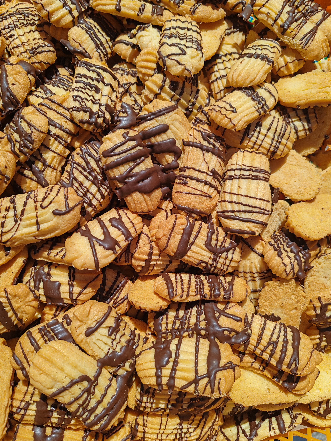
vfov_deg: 65.3
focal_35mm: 27
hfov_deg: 51.4
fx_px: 344
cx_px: 166
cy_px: 220
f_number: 1.9
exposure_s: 1/870
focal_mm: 6.12
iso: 50
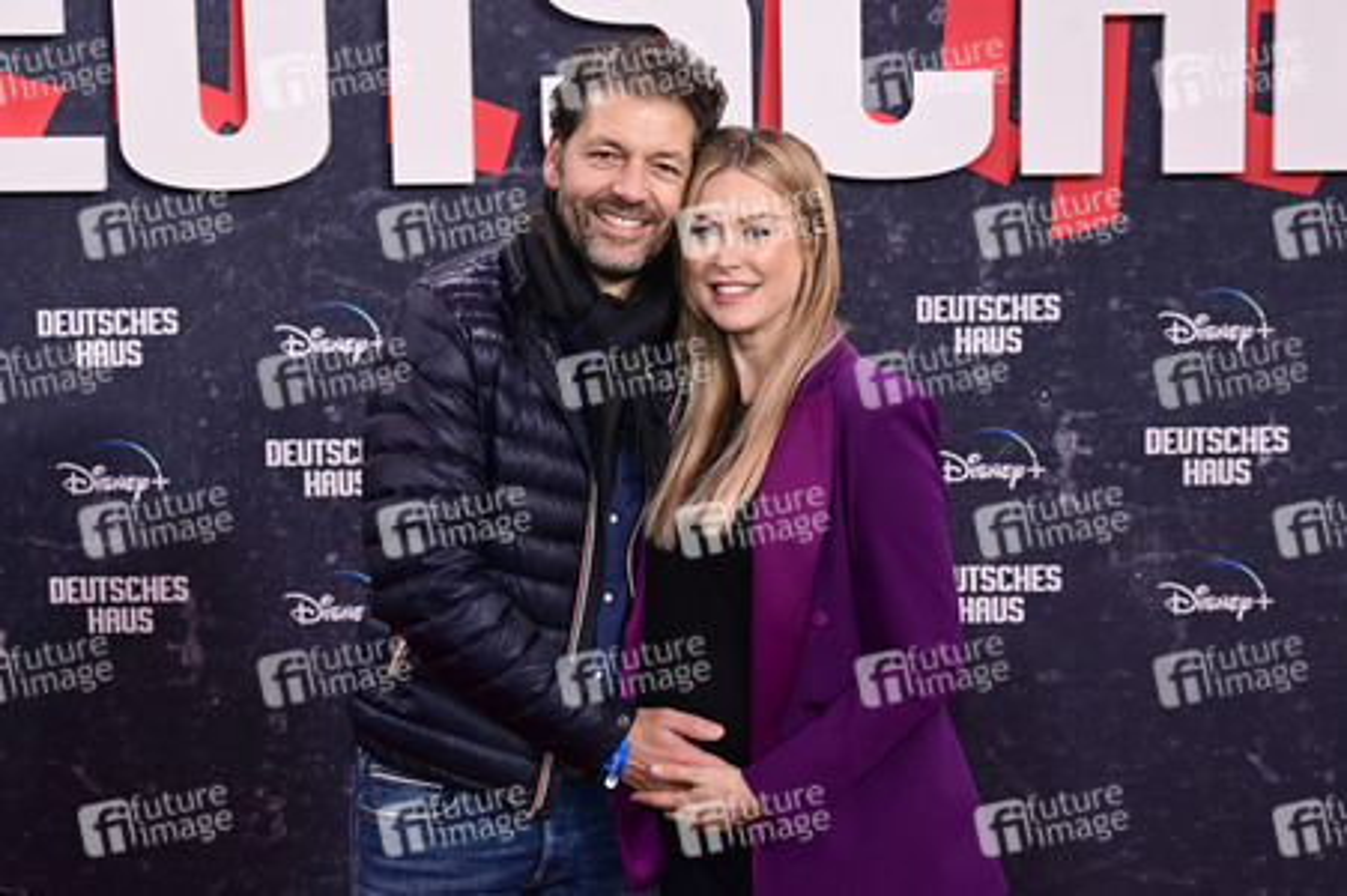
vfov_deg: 20.6
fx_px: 2468
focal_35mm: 66
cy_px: 448
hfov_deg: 30.5
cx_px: 674
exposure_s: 1/200
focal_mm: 66
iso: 1600
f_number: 6.3
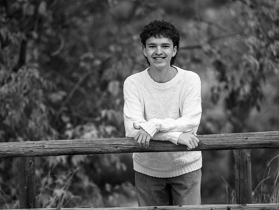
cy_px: 105
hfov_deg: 12.5
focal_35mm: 158
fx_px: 1274
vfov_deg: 9.4
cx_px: 140
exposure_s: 1/125
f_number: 2.8
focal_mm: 146
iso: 400
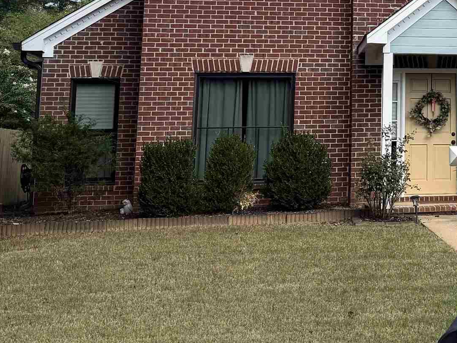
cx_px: 483
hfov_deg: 26.6
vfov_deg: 20.8
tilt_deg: +10.3
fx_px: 898
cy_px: -11
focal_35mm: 68
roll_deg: +1.4
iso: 80
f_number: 1.78
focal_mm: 6.76
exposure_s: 1/1385
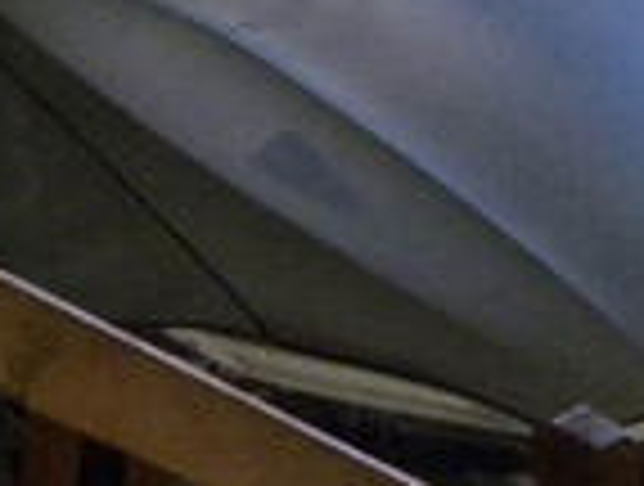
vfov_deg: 11.2
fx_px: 2164
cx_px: -455
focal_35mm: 116
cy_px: -590
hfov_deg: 15.1
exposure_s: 1/65.5
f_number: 2.8
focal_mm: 4.6
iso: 400
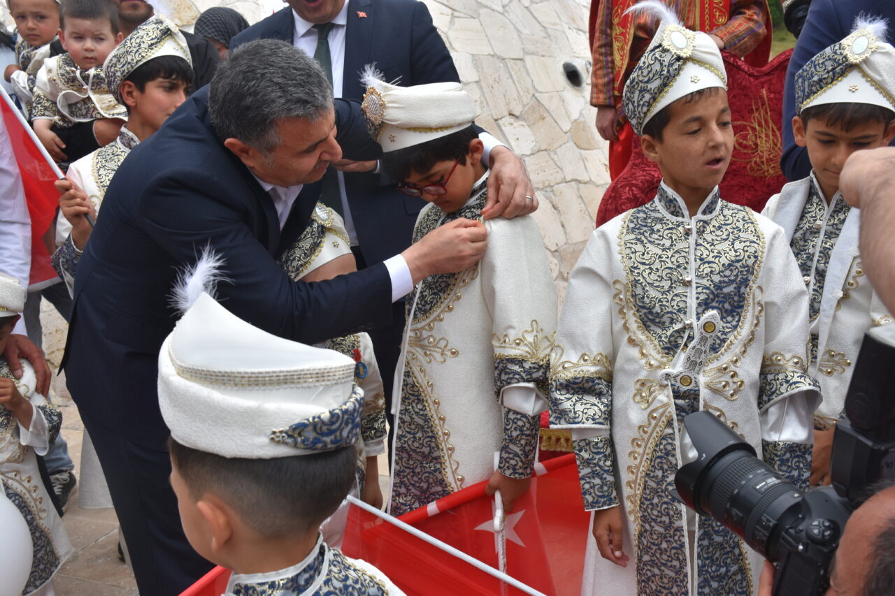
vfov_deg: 29.9
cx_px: 448
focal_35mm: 45
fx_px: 1119
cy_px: 298
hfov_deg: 43.6
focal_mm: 30
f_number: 8
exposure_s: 1/500
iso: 160
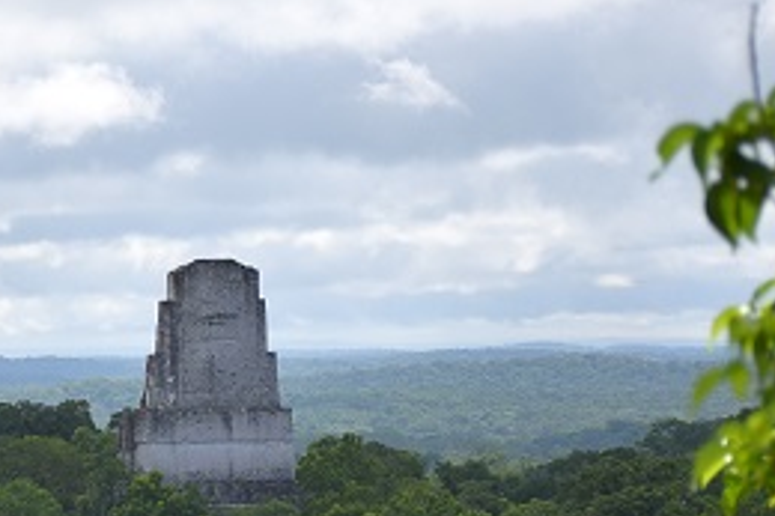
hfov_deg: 9.8
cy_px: 401
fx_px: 4465
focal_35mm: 208
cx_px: -164
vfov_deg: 6.6
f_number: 4.5
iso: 200
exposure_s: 1/1600
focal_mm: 45
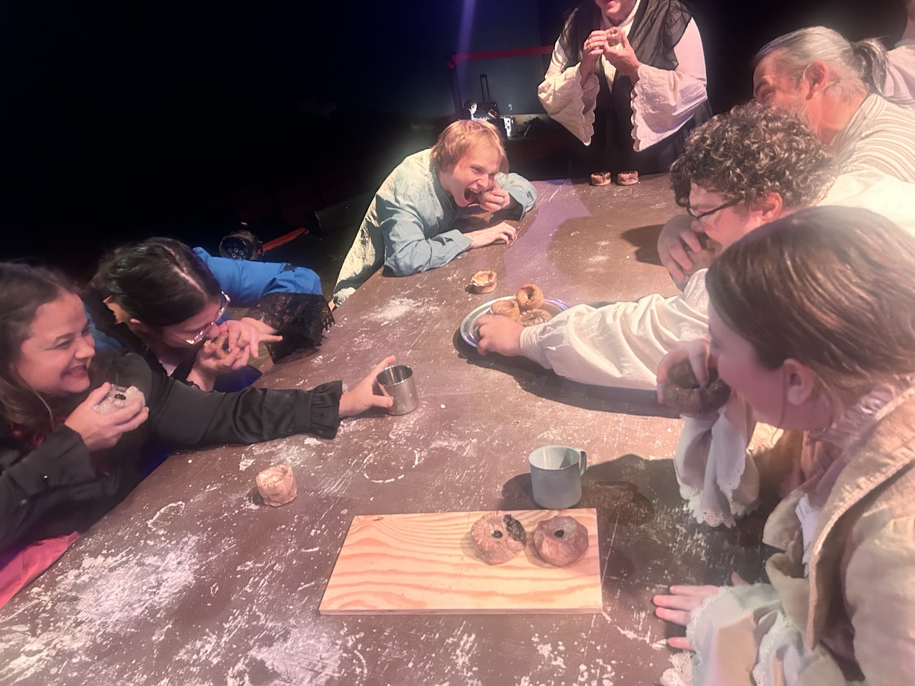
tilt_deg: -28.2
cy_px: 343
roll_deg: +11.2
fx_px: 687
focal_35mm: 26
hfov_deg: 67.3
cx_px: 458
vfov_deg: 53.1
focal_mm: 5.7
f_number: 1.5
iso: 500
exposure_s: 1/43
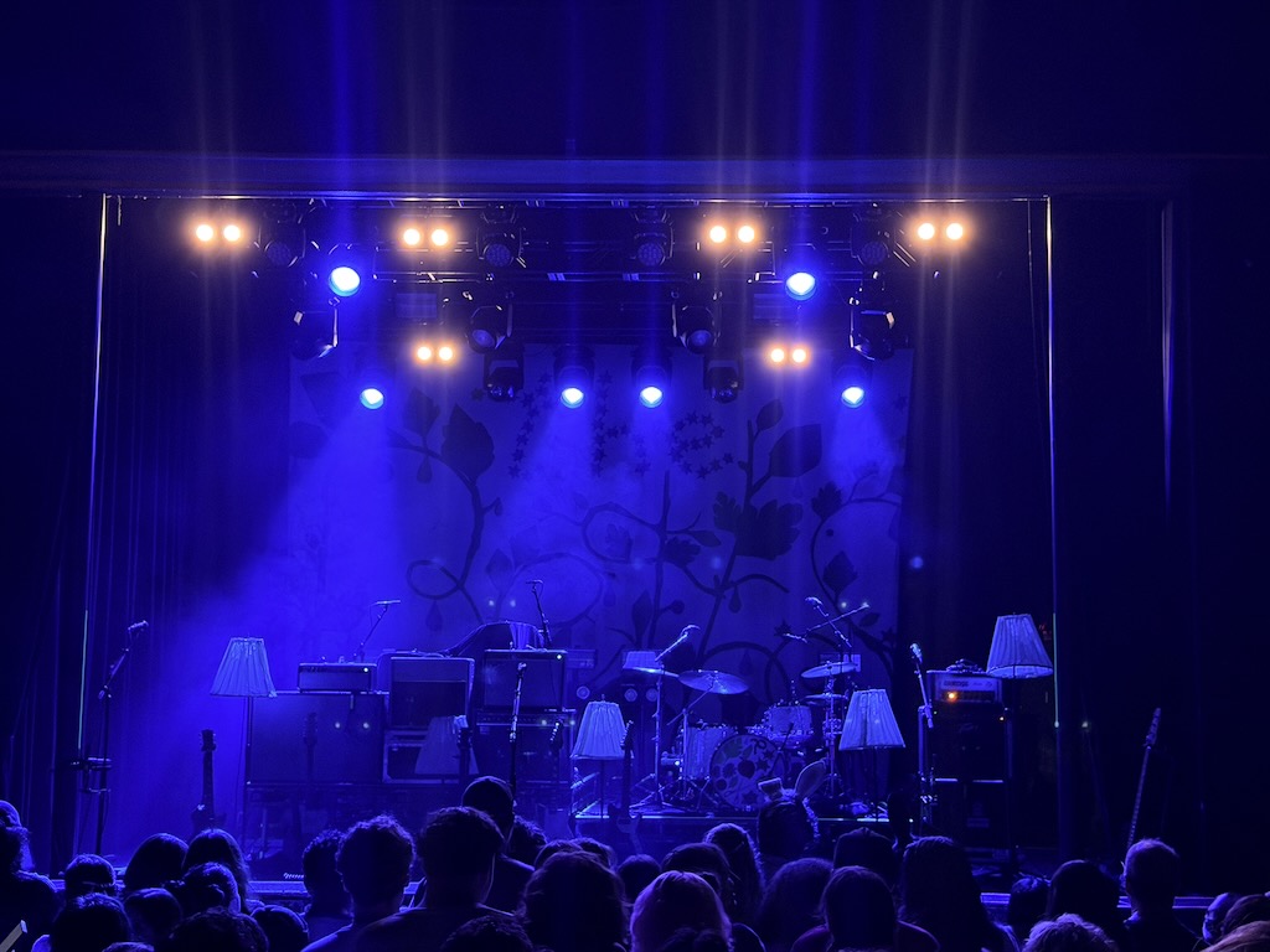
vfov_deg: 30.3
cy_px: 476
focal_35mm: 48
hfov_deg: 39.7
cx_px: 635
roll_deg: -1.1
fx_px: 1761
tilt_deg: +6.6
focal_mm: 6.76
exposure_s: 1/30
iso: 640
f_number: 1.78
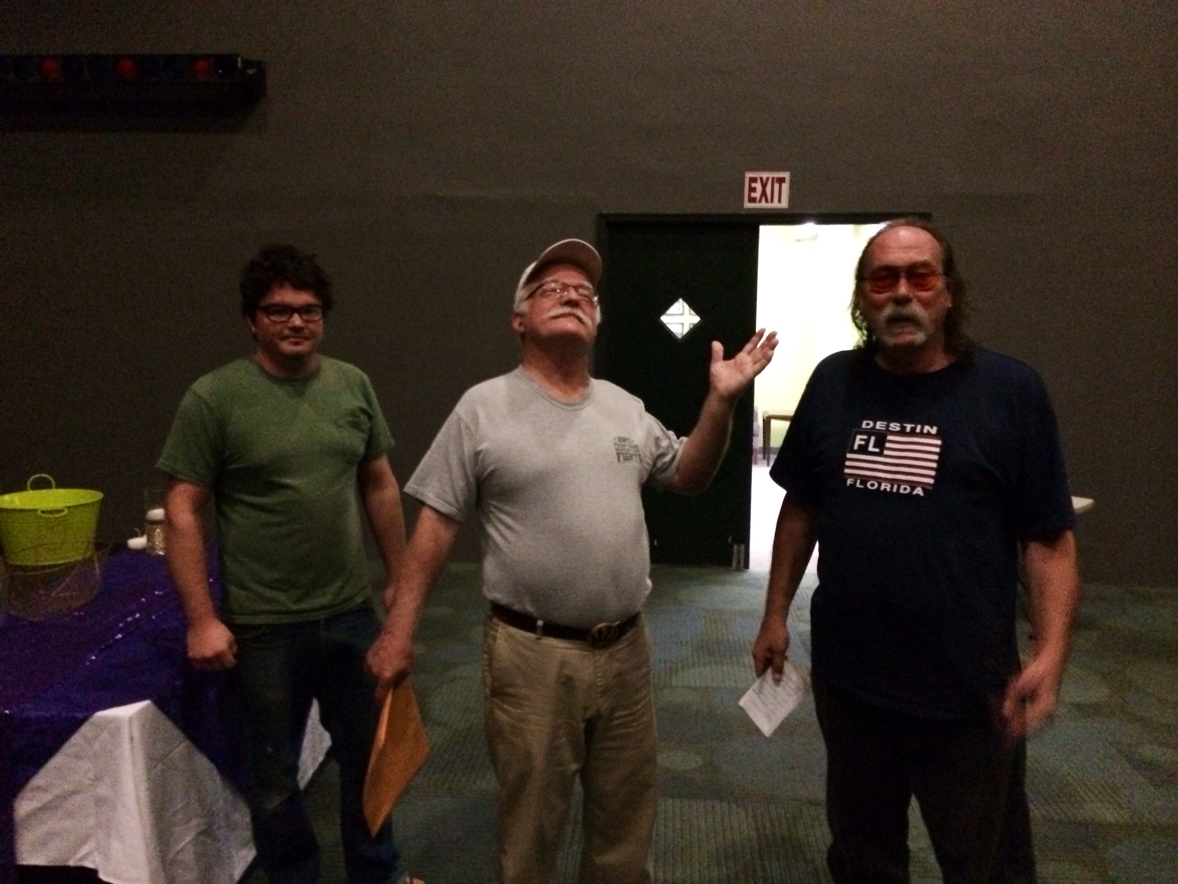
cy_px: 442
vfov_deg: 46.8
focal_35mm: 30
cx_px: 589
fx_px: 1021
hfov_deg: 60.0
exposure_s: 1/15
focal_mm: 4.12
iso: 1600
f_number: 2.2
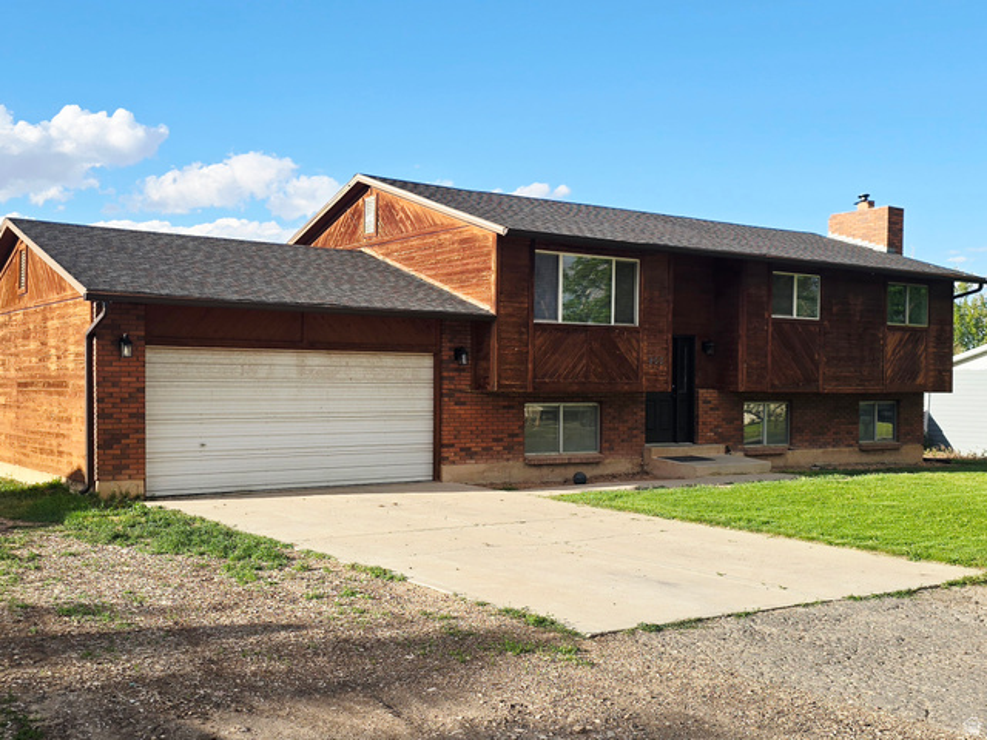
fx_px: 656
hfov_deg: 73.9
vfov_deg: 58.9
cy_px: 370
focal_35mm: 23
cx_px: 494
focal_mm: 6.3
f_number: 1.7
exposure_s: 1/556
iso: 12
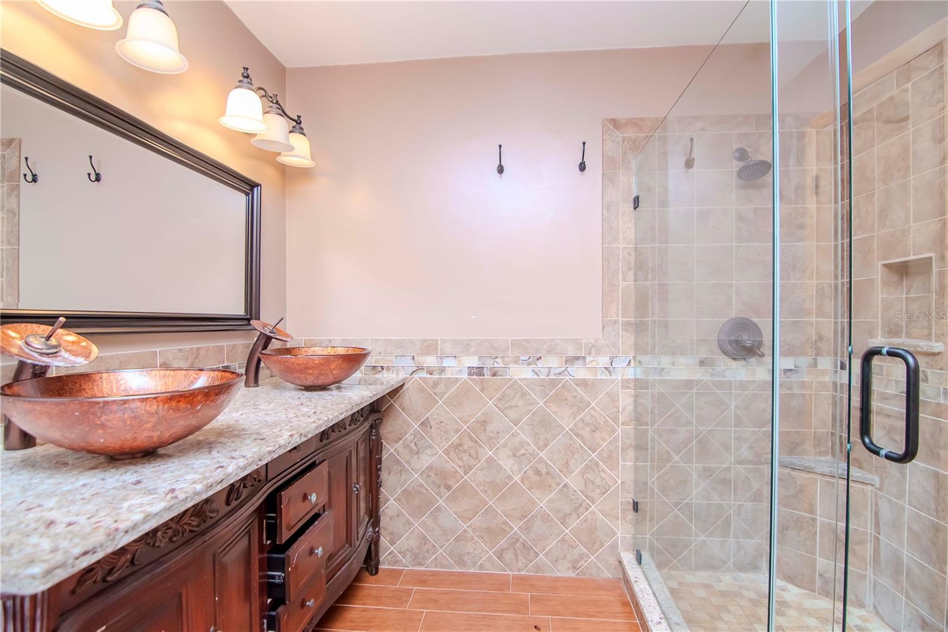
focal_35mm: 16
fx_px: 434
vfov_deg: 72.0
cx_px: 474
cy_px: 316
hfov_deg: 95.0
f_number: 4
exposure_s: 1/125
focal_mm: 11
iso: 1000
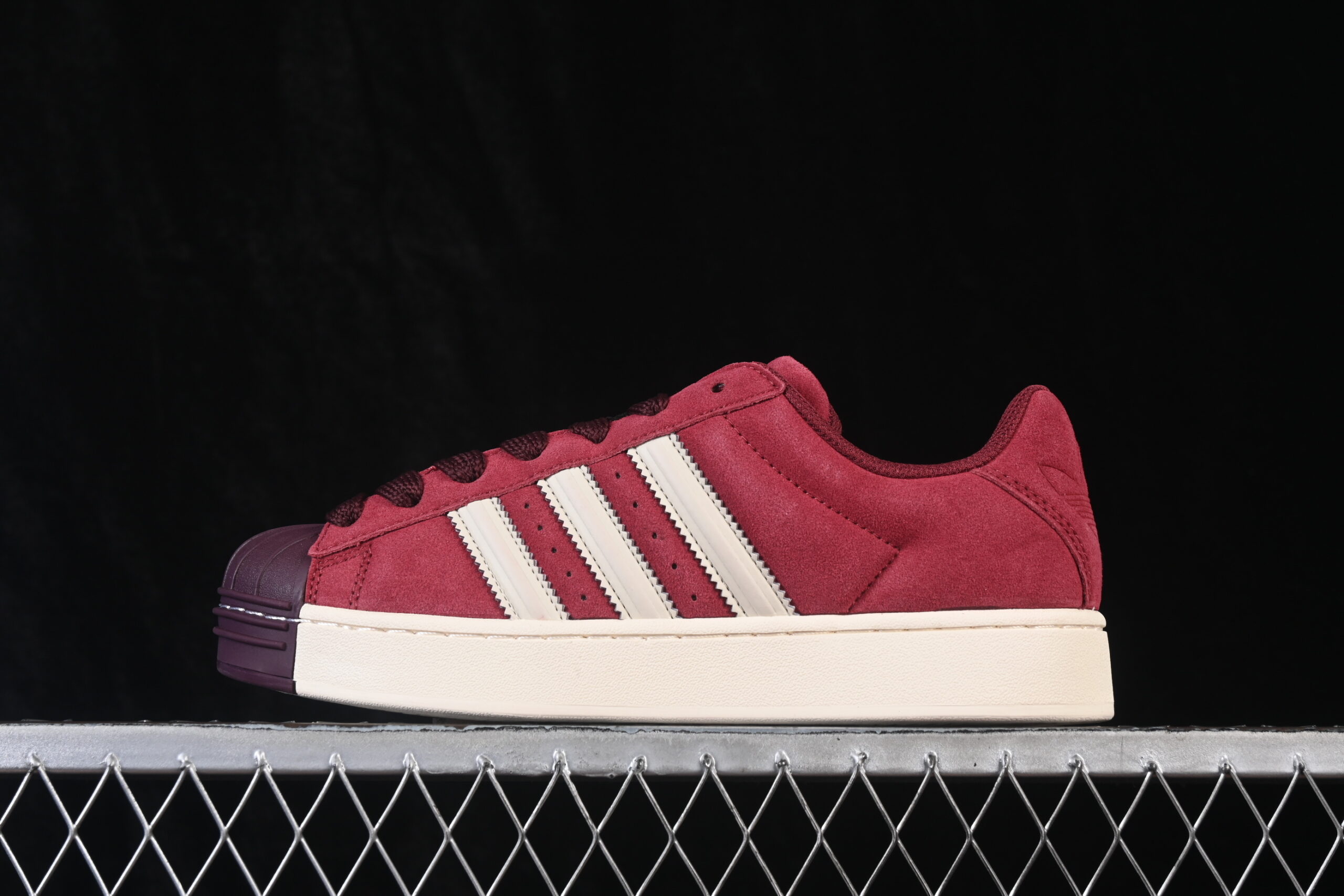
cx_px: 672
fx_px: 2800
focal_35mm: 75
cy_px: 448
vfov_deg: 18.2
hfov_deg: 27.0
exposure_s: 1/80
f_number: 8
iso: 160
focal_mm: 50
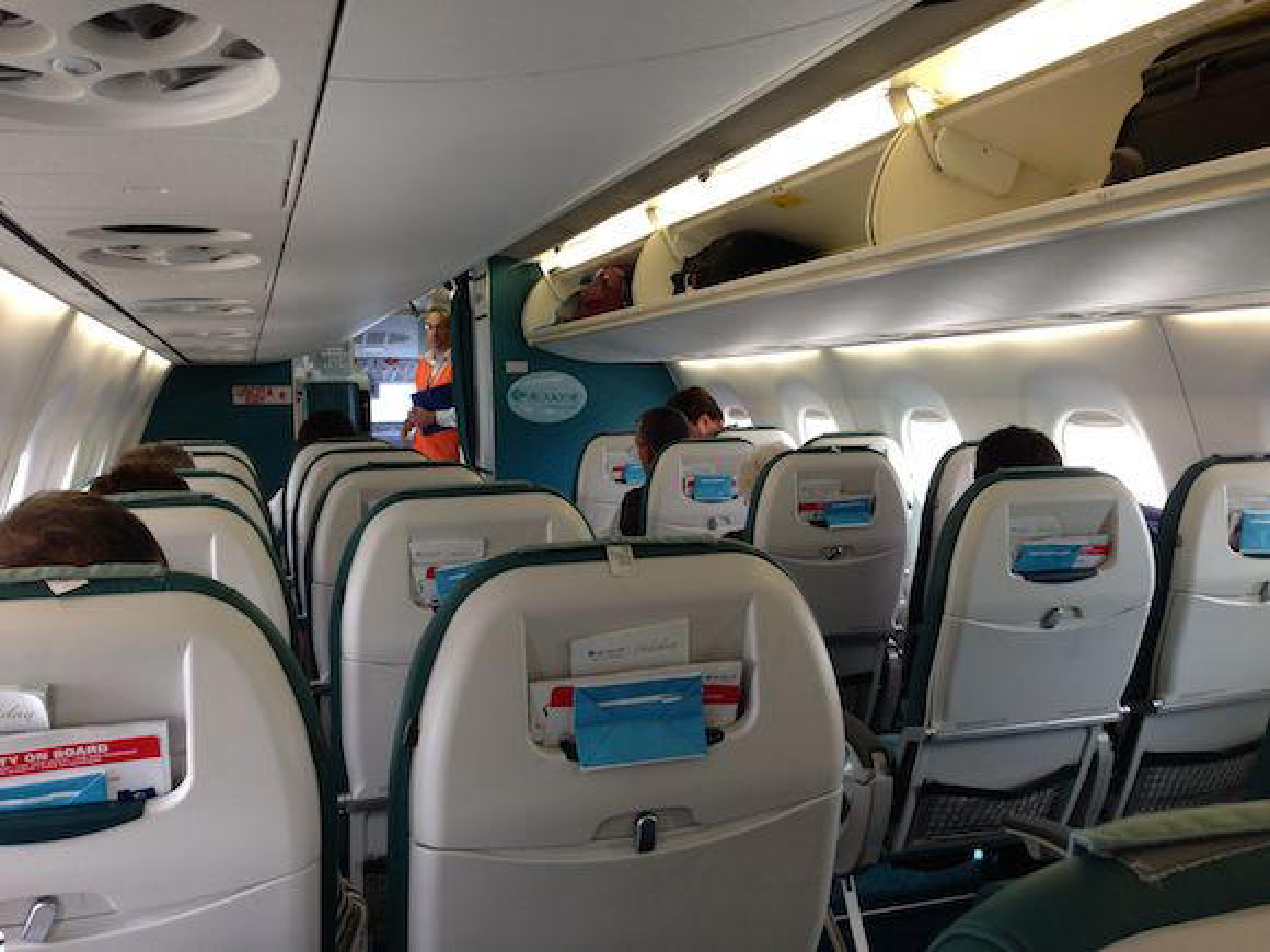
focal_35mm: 33
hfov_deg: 55.4
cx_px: 635
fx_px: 1211
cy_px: 476
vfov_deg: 42.9
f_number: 2.4
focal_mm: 4.12
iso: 64
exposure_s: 1/30
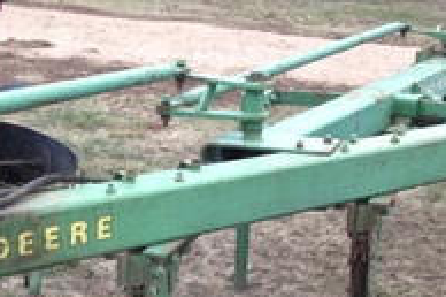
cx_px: 124
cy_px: 378
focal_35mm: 102
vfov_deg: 13.0
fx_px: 1263
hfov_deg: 19.9
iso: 100
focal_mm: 4.28
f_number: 2.4
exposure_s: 1/20
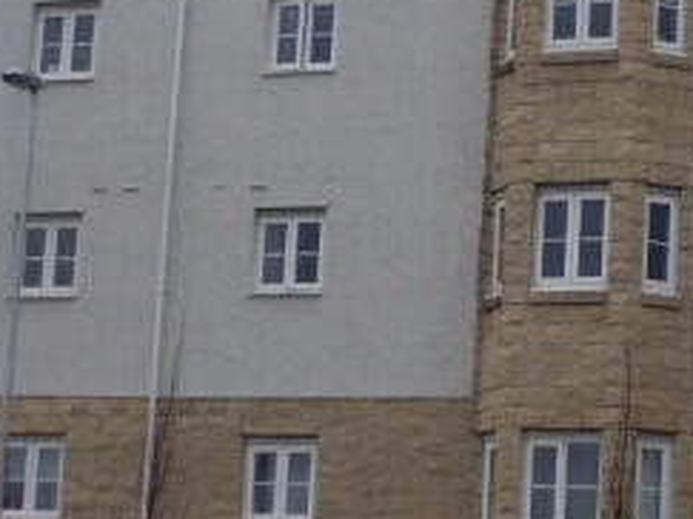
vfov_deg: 11.6
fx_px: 2541
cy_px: 78
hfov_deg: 15.0
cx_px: 811
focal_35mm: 127
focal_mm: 8.4
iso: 80
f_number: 8.4
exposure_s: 1/90
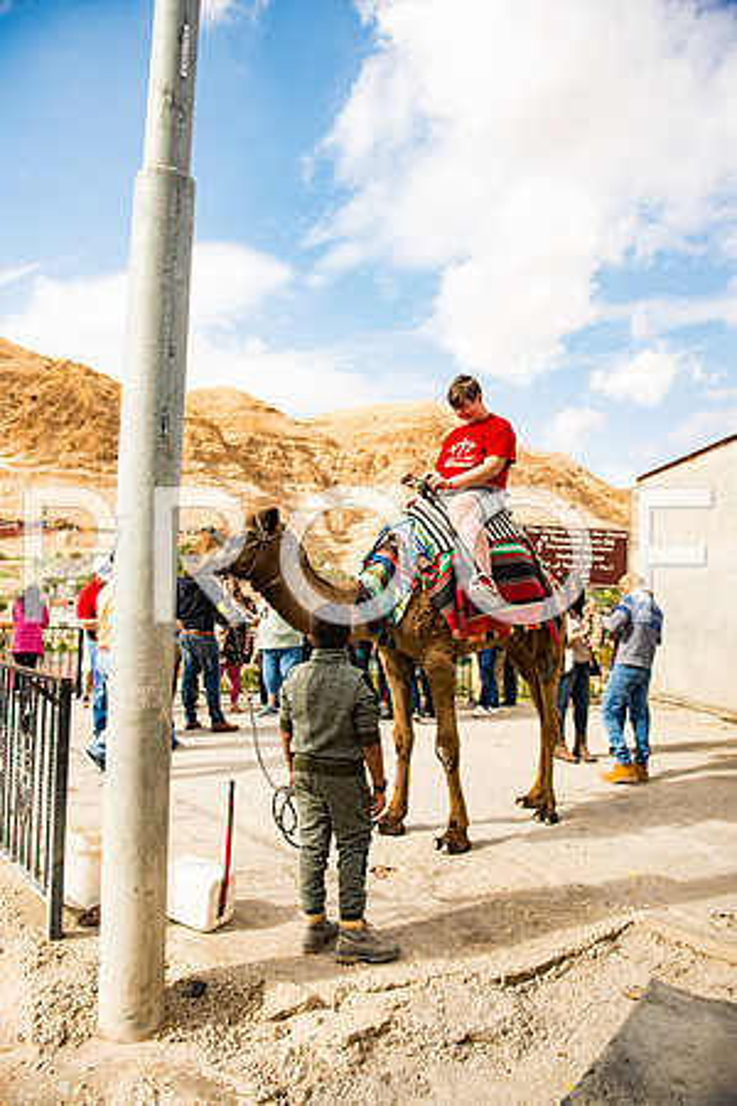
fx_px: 737
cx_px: 368
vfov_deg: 73.7
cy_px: 553
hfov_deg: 53.1
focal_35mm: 24
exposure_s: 1/2500
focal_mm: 24
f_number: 2.8
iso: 200
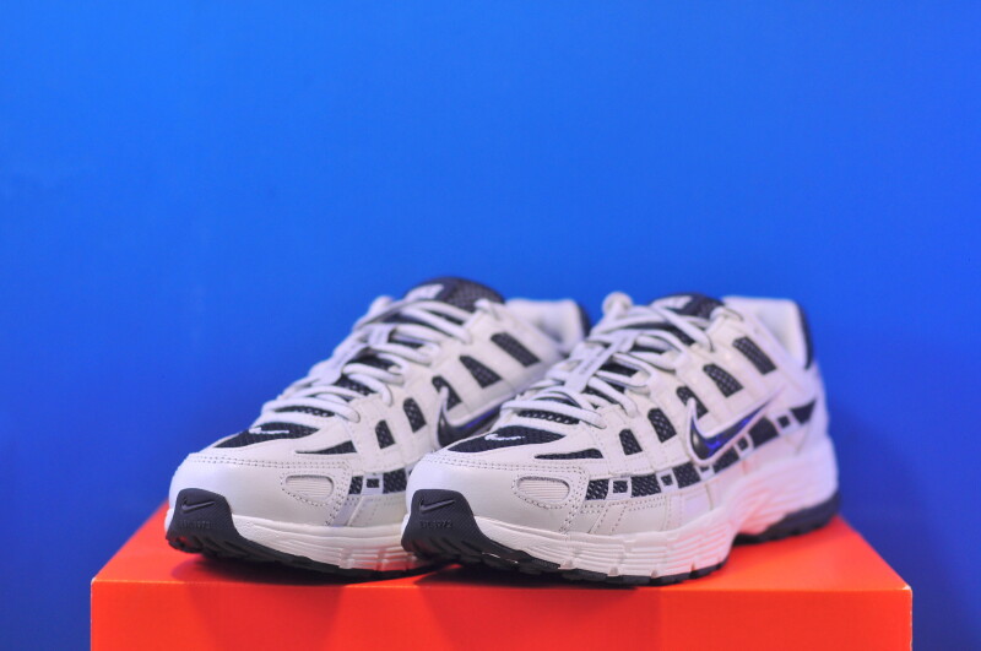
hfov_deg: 27.0
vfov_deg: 18.1
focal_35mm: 75
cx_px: 490
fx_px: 2041
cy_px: 326
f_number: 2.5
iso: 250
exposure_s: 1/320
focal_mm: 50
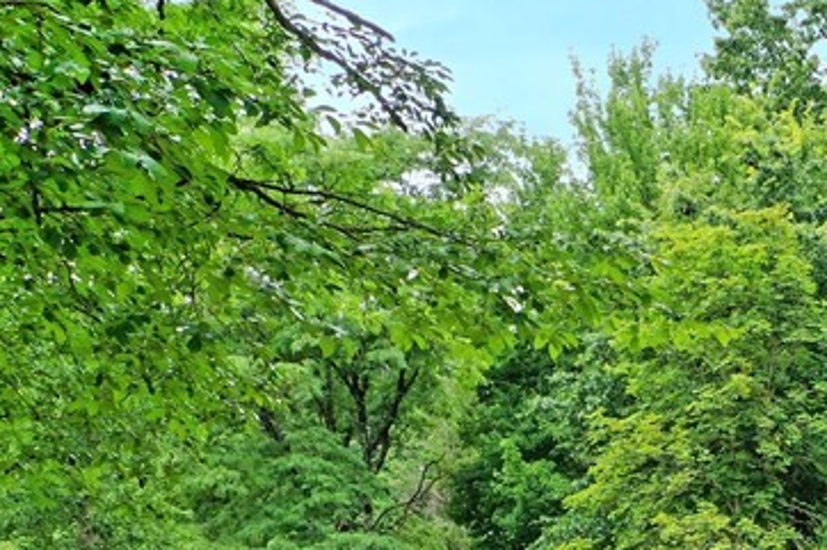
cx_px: 836
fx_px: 1929
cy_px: 794
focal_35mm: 84
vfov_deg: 15.2
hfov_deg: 23.2
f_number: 4.5
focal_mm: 10.26
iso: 100
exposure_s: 1/160
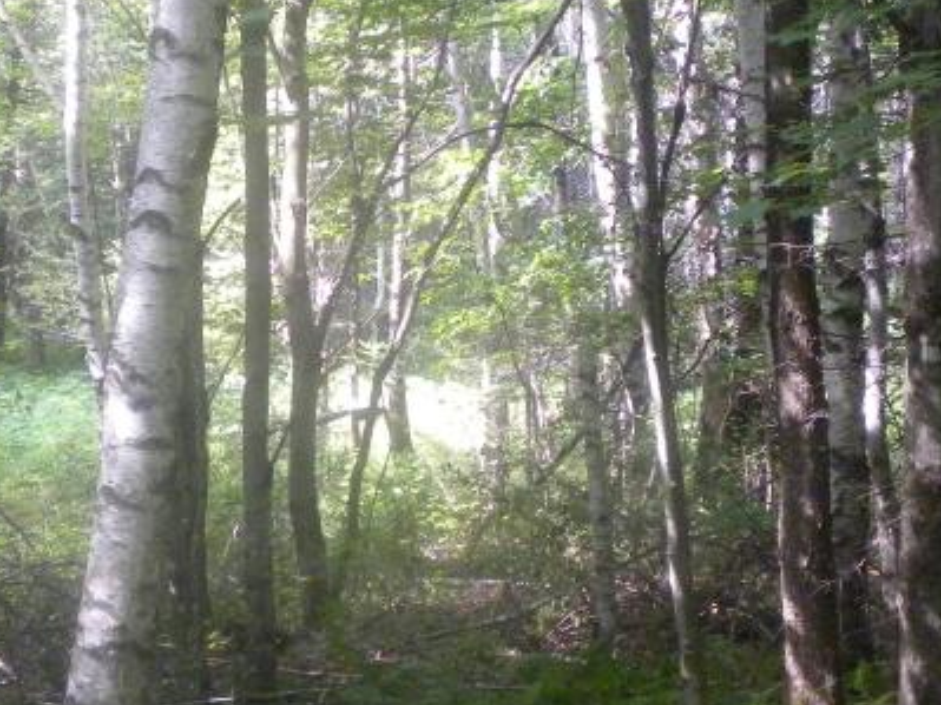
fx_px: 2582
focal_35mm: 95
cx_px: 269
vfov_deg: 15.5
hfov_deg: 20.5
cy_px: 198
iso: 309
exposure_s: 1/83.4
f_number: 3.2
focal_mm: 6.6
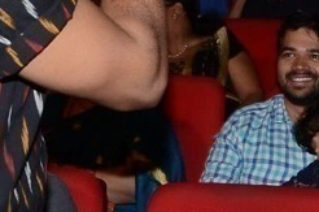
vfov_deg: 8.8
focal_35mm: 153
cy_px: -23
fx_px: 1357
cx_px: 372
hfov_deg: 13.1
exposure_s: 1/125
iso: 640
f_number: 8
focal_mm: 21
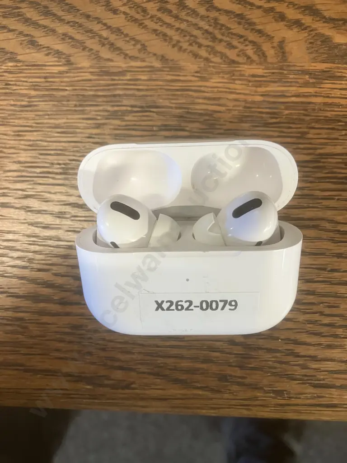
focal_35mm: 28
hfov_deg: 49.7
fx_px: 374
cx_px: 174
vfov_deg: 63.4
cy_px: 232
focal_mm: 3.99
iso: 200
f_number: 1.8
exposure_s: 1/50
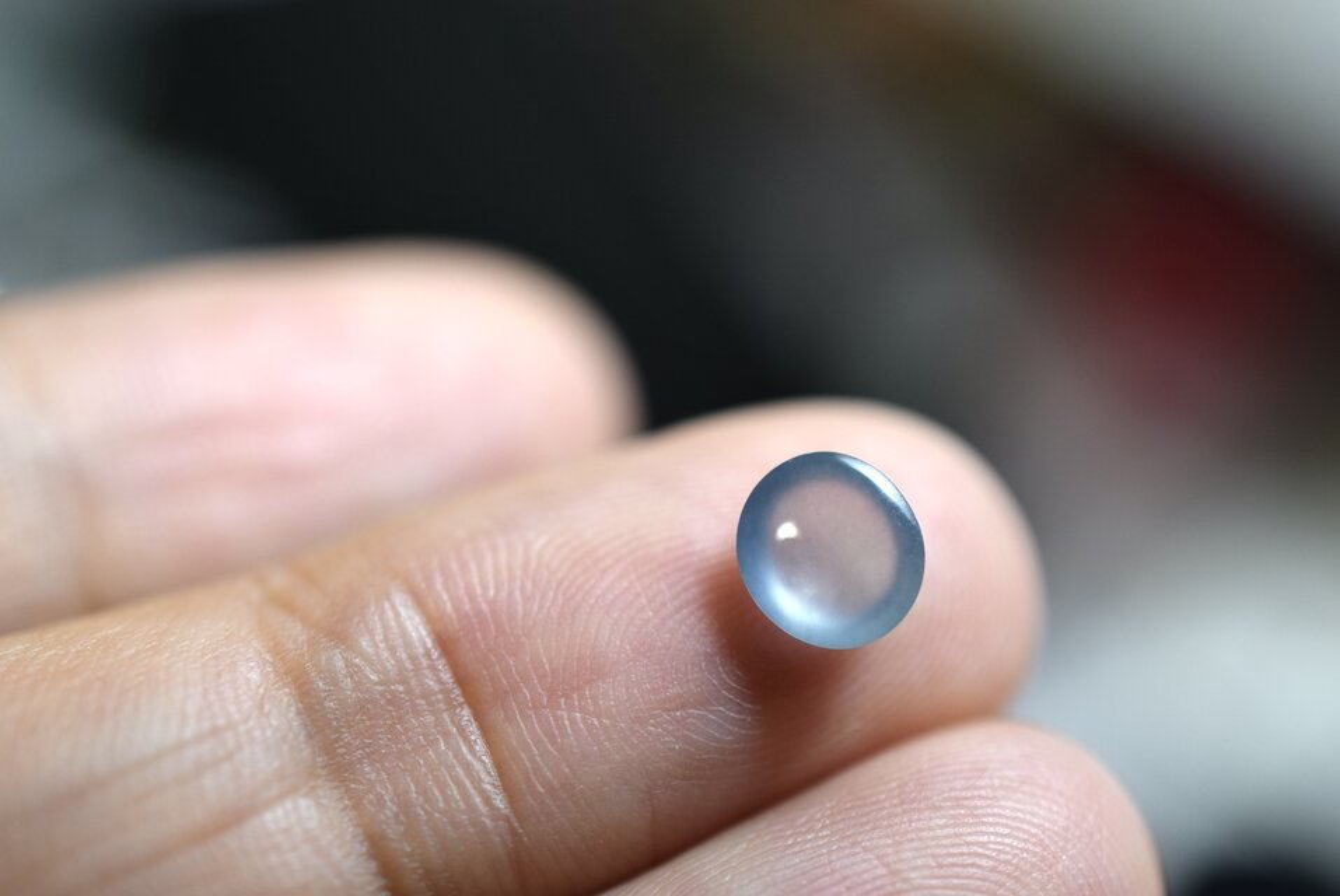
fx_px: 2235
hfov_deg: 33.4
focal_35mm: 60
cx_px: 670
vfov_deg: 22.7
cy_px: 448
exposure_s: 1/100
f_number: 5
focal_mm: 40
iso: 400
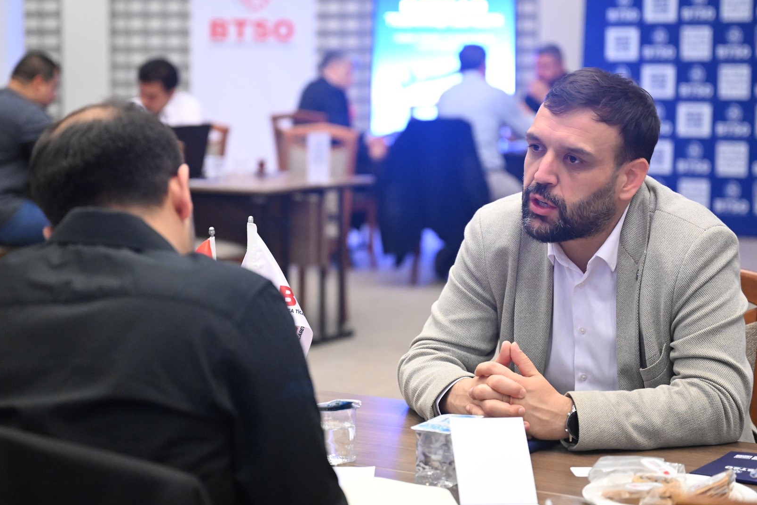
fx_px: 1829
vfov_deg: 15.7
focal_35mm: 87
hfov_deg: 23.4
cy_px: 241
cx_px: 362
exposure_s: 1/200
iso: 5000
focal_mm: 70
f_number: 2.8
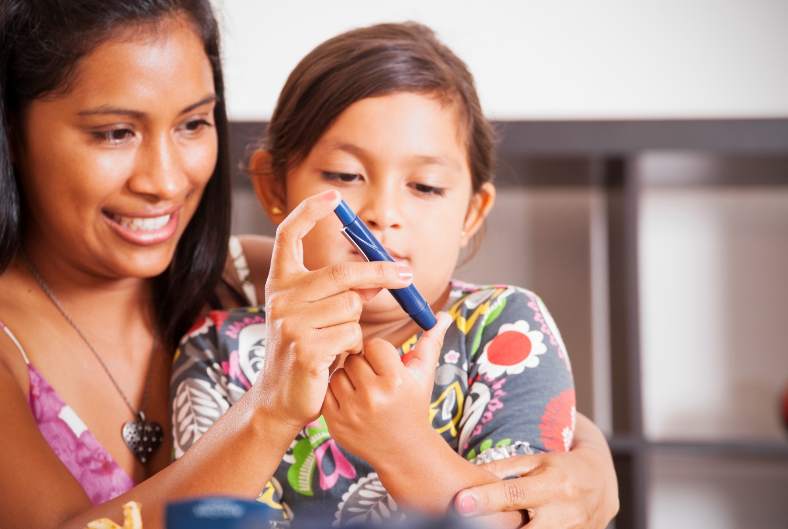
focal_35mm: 140
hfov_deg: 14.6
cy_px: 264
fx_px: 3071
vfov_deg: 9.8
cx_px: 394
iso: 200
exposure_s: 1/40
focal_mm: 140
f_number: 6.3
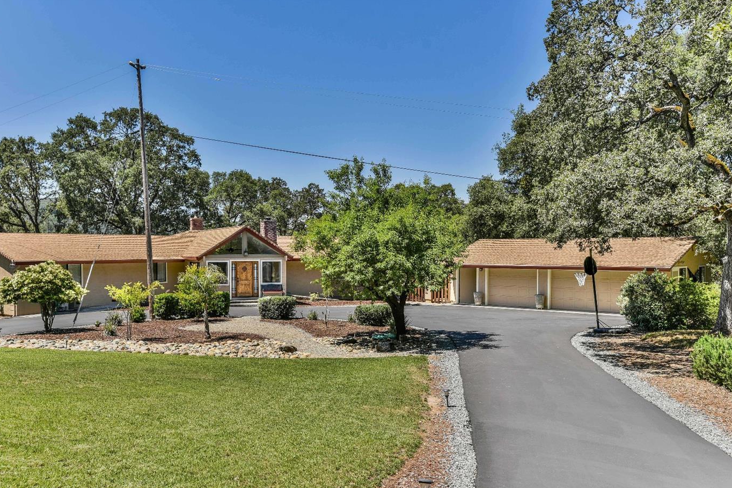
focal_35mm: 33
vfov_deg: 39.9
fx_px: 671
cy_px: 265
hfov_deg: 57.2
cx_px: 335
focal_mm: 30
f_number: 7.1
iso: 200
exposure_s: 1/640
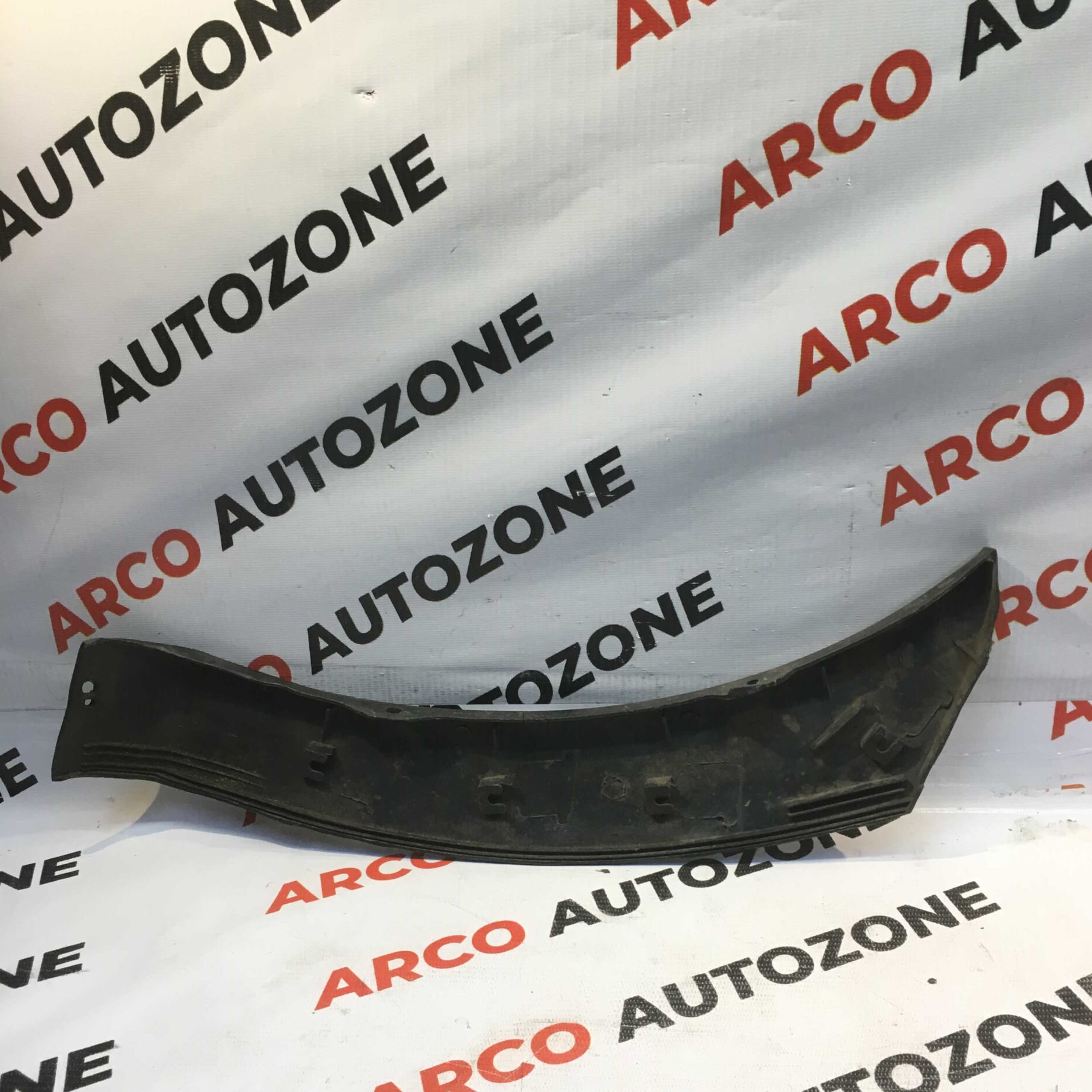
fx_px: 1249
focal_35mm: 35
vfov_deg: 46.8
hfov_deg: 47.2
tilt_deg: -24.3
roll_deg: +2.3
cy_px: 687
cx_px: 552
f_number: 2.2
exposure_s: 1/33
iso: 50
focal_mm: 4.15
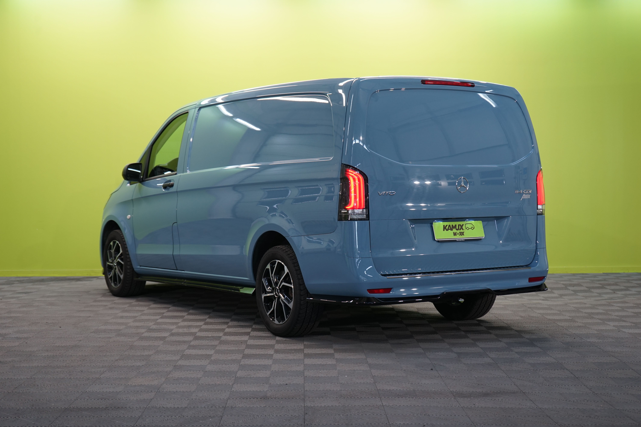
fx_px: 997
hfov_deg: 35.6
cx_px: 320
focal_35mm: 56
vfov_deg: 24.2
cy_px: 214
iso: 500
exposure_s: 1/30
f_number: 5.6
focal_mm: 56
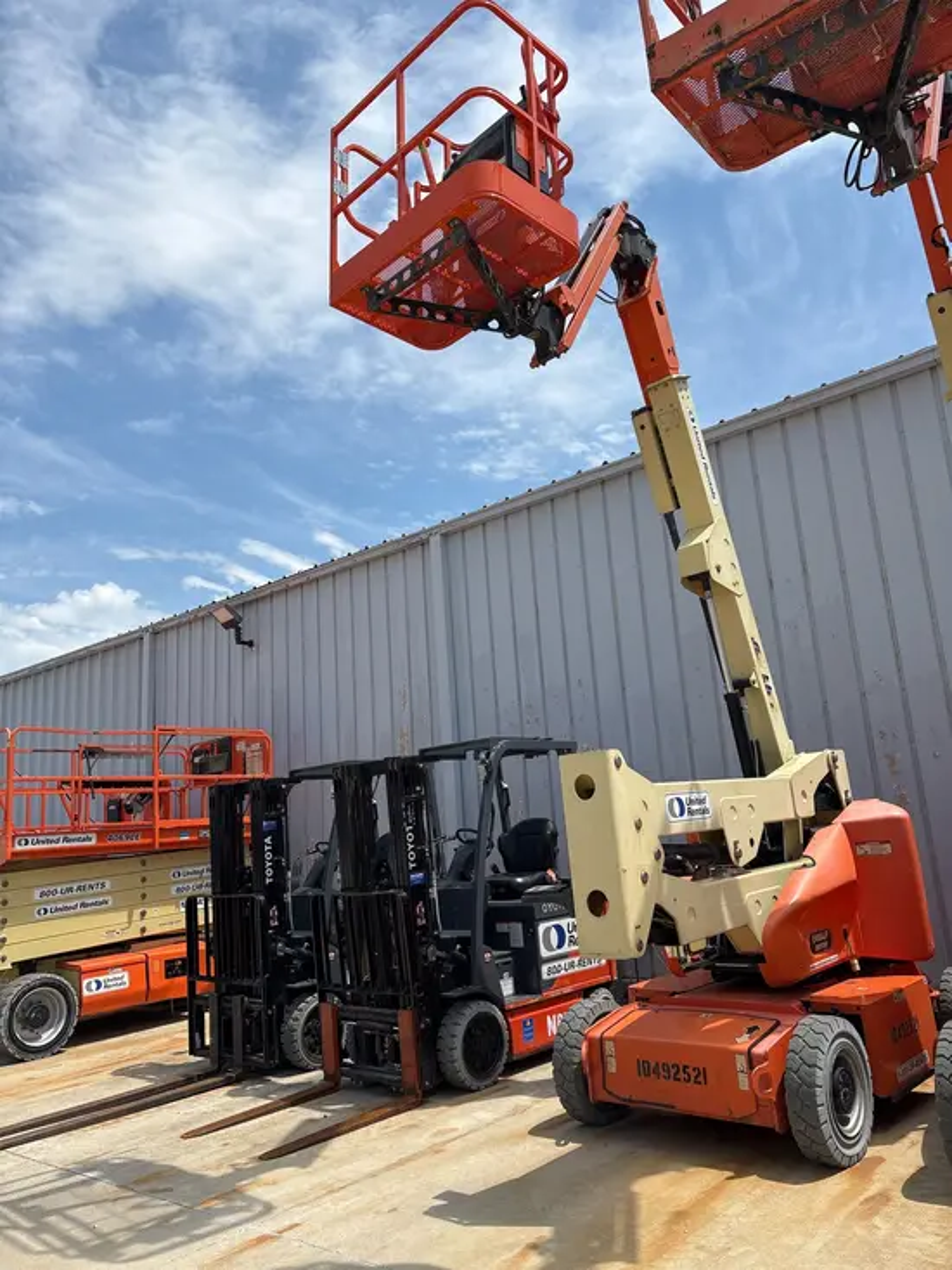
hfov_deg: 53.1
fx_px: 953
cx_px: 476
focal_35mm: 26
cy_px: 635
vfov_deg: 67.3
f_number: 1.6
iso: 50
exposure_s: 1/4329
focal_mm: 5.96
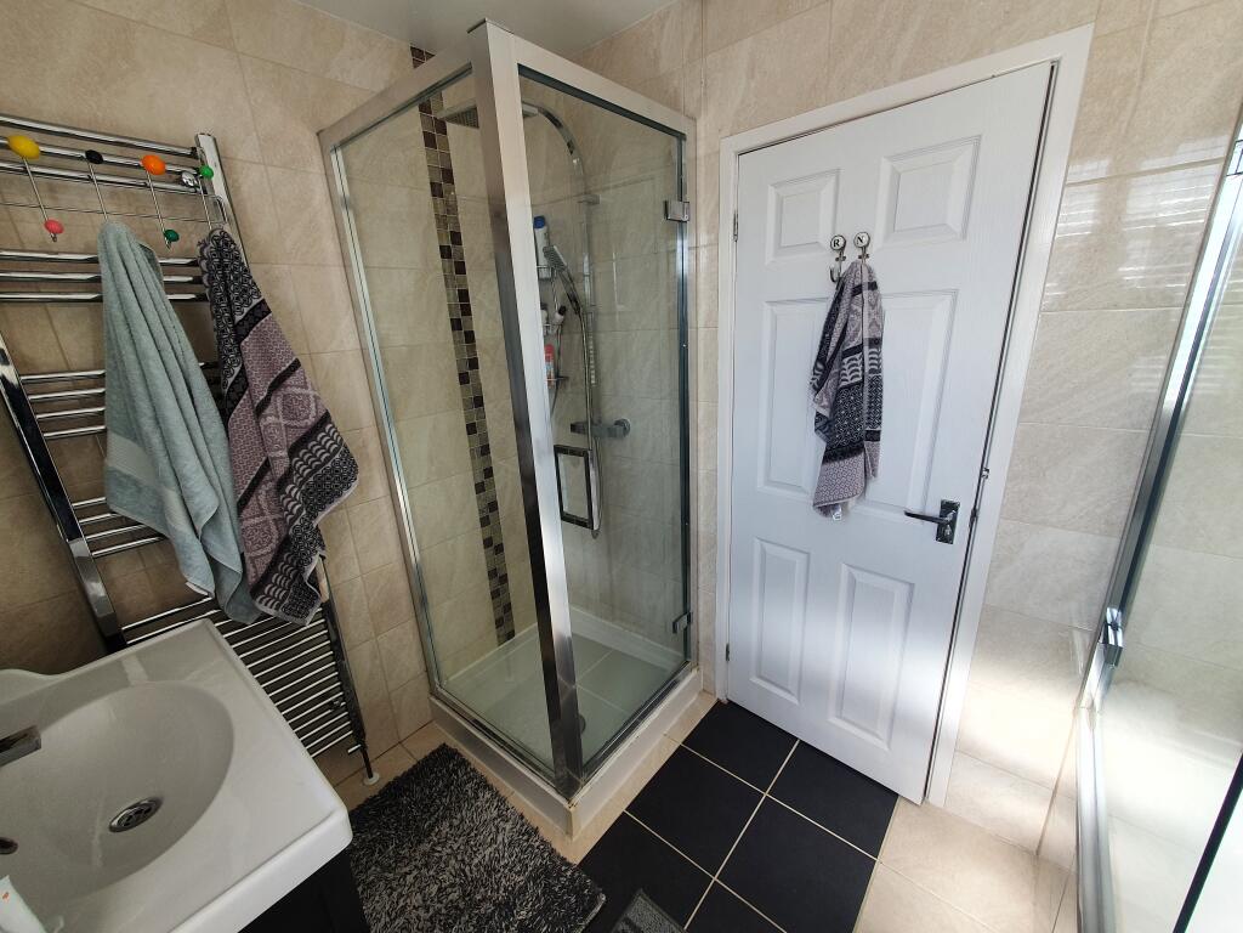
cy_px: 466
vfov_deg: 89.9
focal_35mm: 13
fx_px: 467
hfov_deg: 106.2
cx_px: 622
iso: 50
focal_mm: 1.8
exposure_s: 1/100
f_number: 2.2
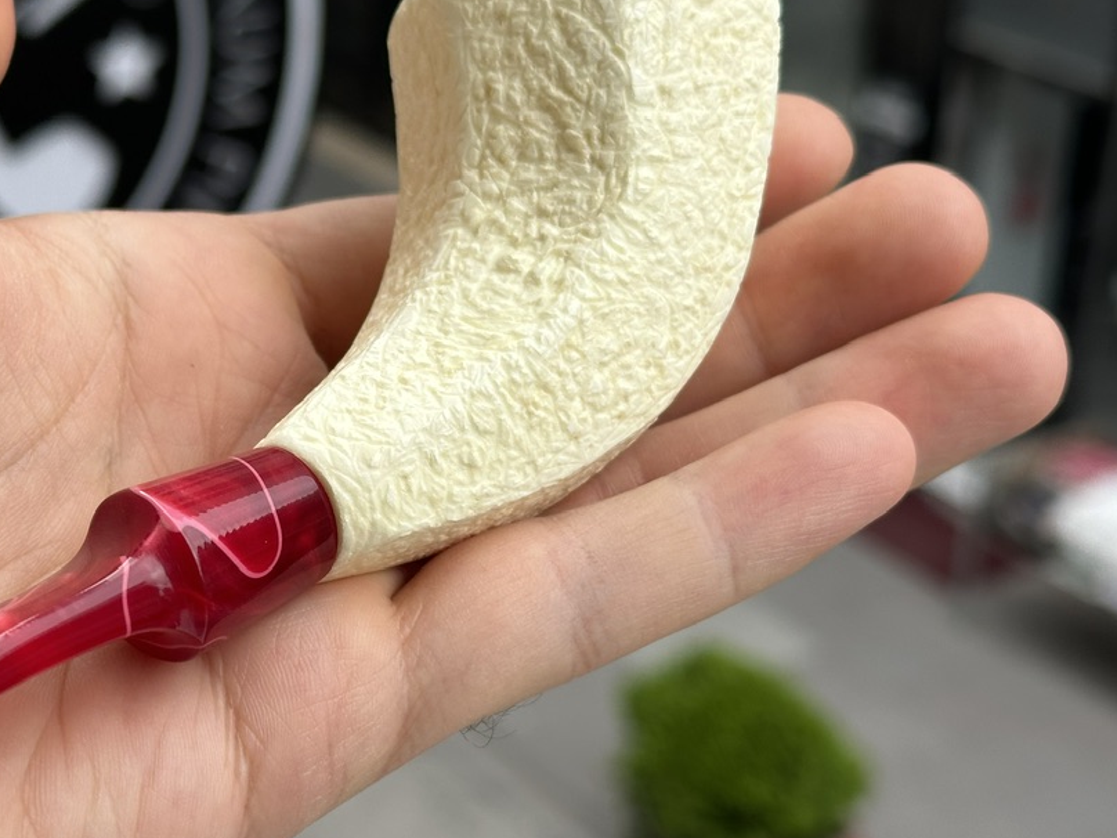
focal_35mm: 76
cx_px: 249
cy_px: 394
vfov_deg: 19.4
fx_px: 2452
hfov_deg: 25.3
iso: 64
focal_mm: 6.86
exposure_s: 1/672
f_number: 1.78
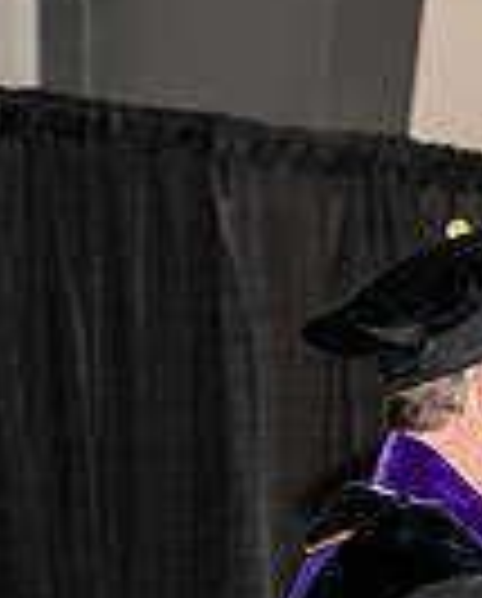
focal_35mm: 286
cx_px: 1000
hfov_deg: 5.3
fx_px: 5082
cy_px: 767
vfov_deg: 6.7
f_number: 5.6
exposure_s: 1/200
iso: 1600
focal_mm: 70
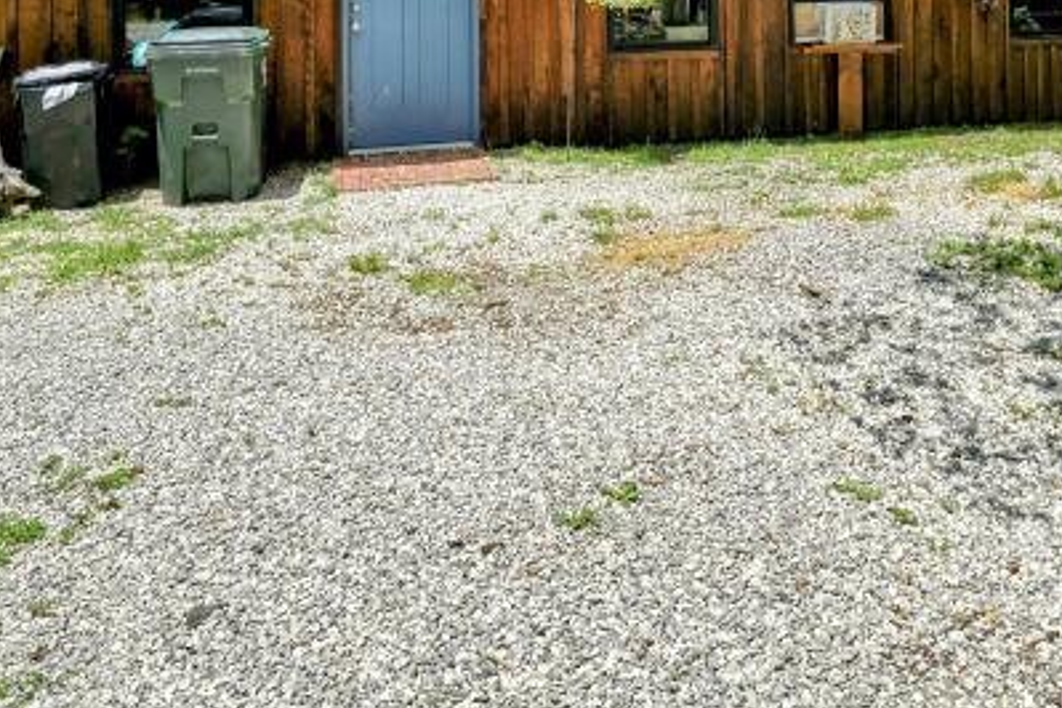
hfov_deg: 48.3
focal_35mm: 40
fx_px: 1180
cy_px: -94
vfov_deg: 29.6
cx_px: 610
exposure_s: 1/859
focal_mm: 6.3
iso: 12
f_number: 1.7
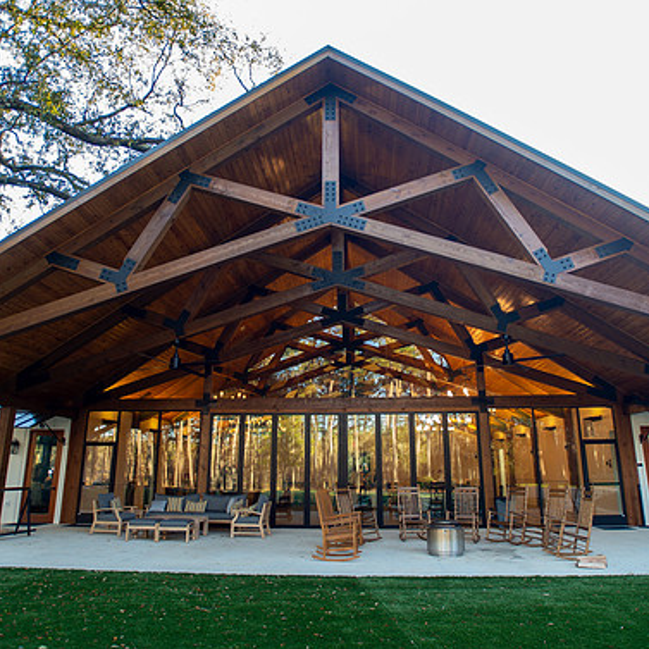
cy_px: 327
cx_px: 330
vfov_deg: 65.0
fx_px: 509
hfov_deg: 65.0
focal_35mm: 24
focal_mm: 17
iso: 250
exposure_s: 1/50
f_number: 2.8
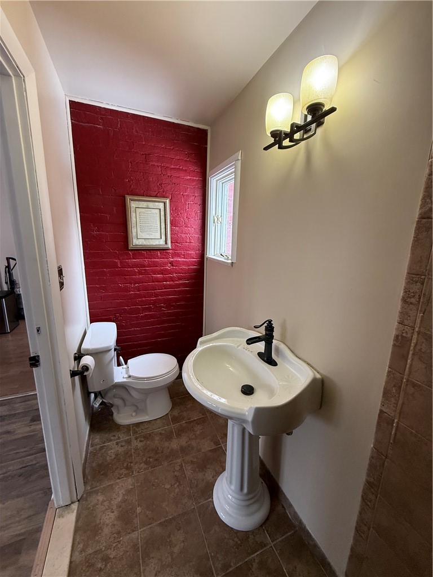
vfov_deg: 102.1
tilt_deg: -12.3
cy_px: 288
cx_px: 216
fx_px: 233
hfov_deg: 85.7
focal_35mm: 14
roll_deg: -2.1
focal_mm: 2.22
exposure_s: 1/120
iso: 320
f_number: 2.2
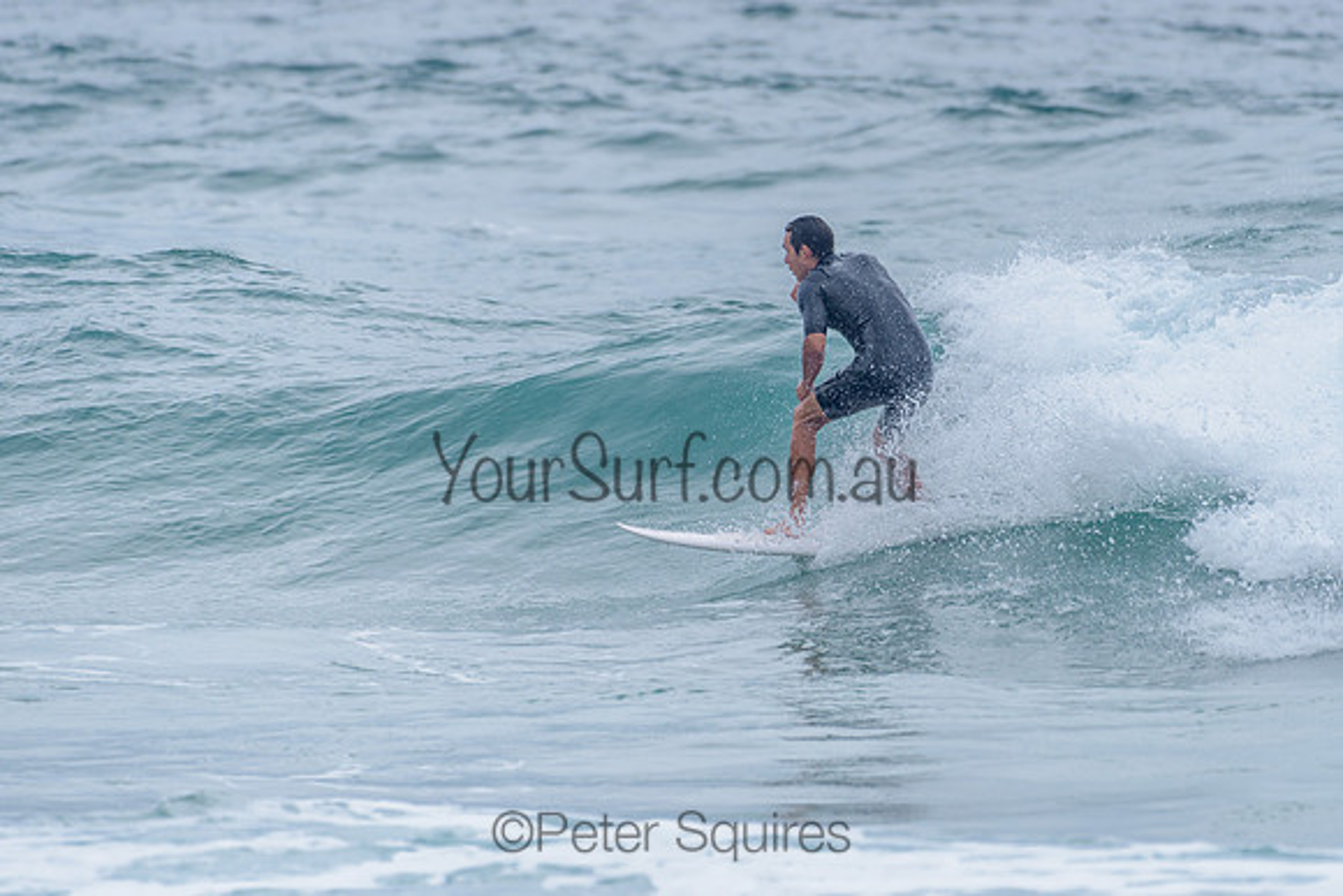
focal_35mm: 613
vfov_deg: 2.2
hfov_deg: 3.4
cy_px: 392
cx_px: 784
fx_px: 22866
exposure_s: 1/2000
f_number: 5.6
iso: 140
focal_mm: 500
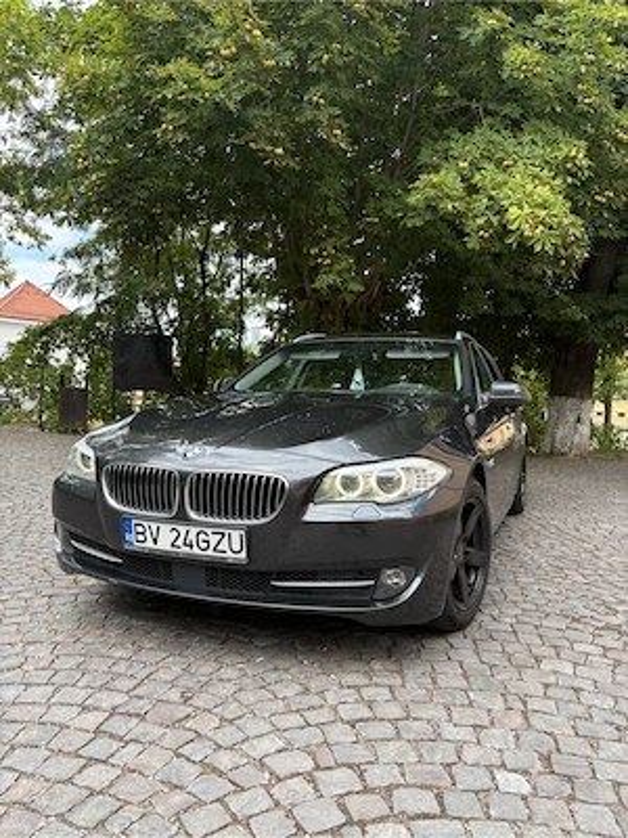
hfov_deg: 53.1
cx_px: 314
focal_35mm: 26
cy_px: 419
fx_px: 629
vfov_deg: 67.3
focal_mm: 5.96
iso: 50
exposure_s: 1/673
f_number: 1.6
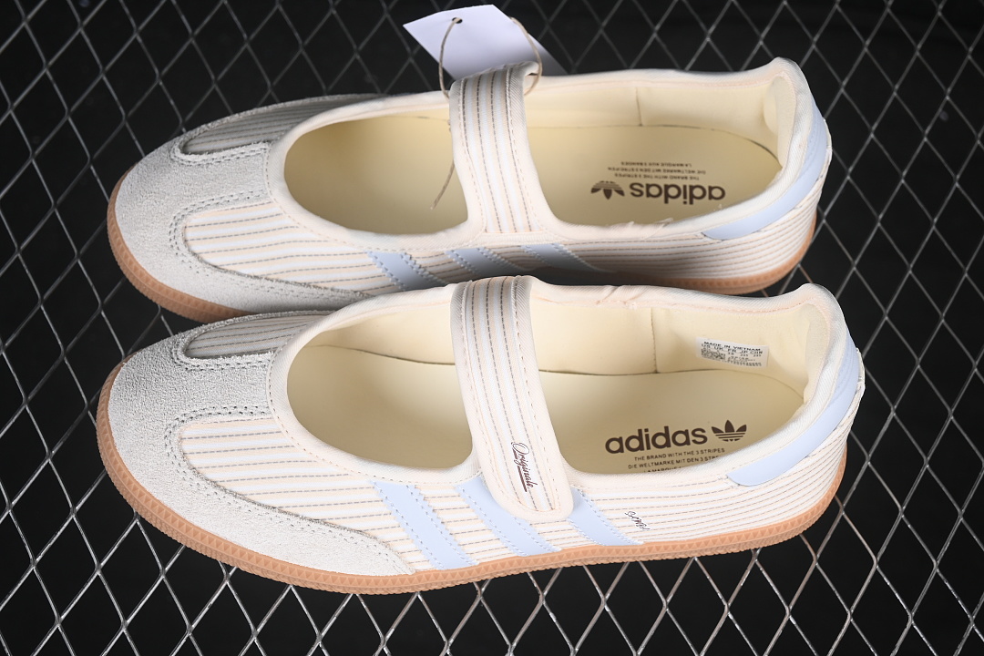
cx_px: 492
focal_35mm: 75
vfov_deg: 18.2
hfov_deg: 27.0
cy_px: 328
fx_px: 2050
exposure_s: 1/80
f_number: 7.1
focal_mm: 50
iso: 160
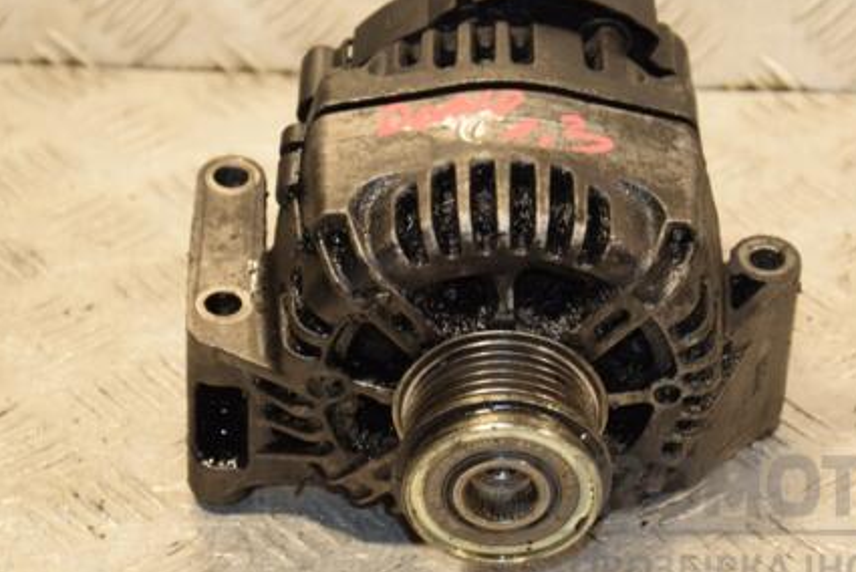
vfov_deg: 8.7
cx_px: 457
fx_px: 3776
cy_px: 218
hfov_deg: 12.9
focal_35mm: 159
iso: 800
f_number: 5.3
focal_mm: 75
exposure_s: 1/125
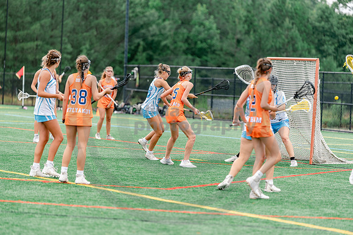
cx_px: 177
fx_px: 1962
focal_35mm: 200
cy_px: 118
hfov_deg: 10.3
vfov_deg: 6.9
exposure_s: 1/640
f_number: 3.2
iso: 250
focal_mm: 200
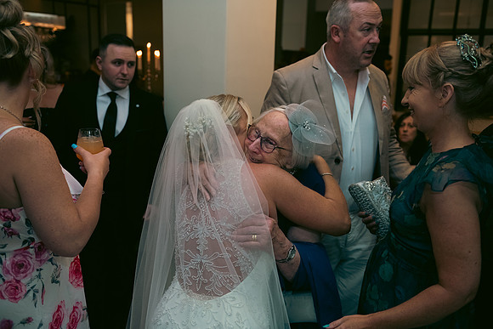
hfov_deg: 54.4
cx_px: 246
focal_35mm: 35
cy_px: 164
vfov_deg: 37.9
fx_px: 479
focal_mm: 35
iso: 800
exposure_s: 1/160
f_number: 3.5
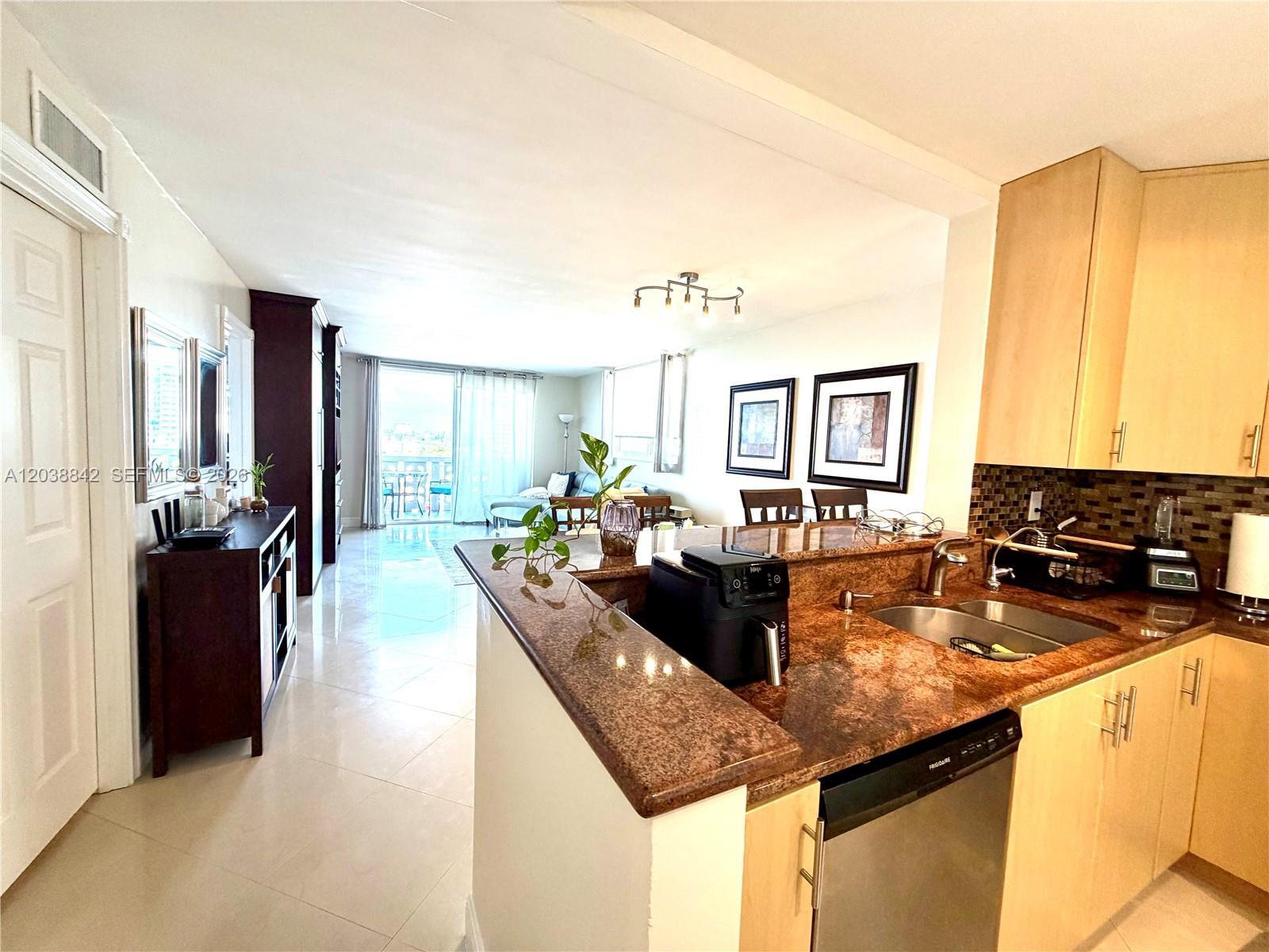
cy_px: 476
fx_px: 513
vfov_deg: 85.7
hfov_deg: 102.1
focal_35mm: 14
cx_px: 634
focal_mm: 2.22
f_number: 2.2
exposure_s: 1/60
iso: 200
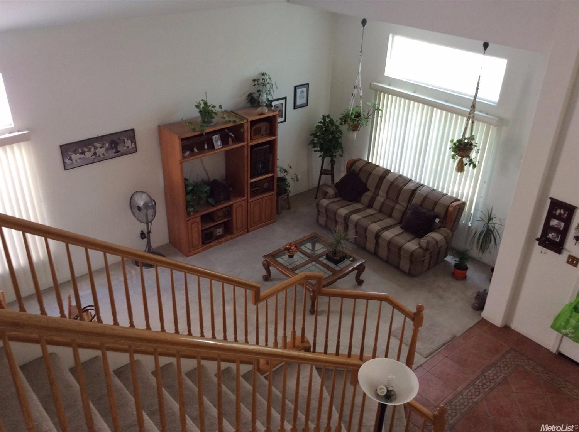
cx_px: 290
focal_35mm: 32
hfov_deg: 56.9
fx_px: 534
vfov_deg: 44.0
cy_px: 216
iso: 80
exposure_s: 1/24
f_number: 2.4
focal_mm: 3.3
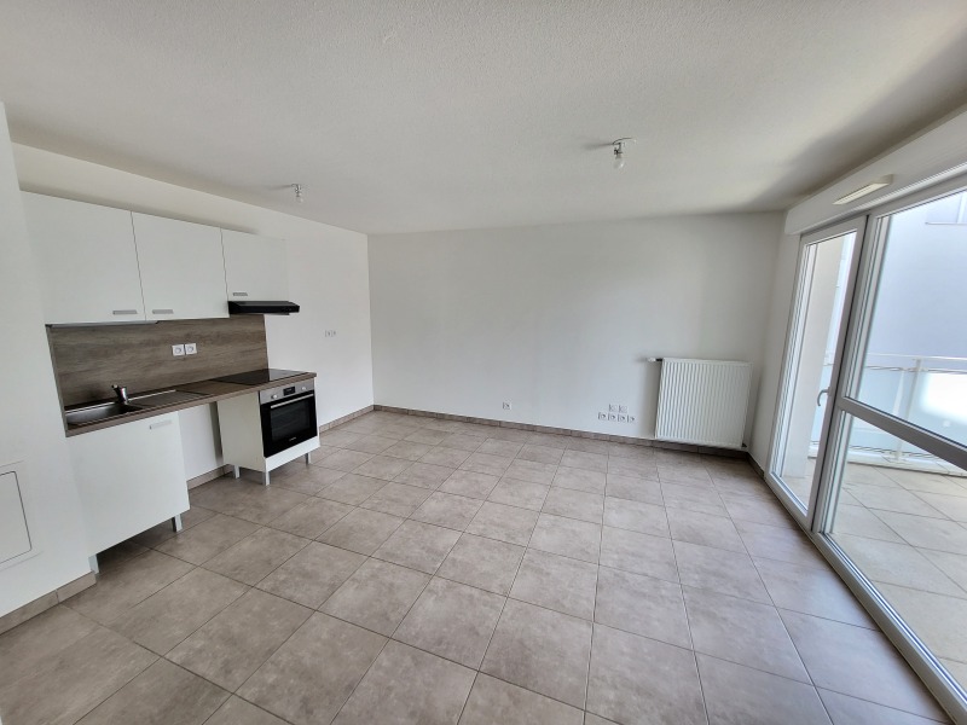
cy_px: 362
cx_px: 484
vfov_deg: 89.9
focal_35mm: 13
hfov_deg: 106.2
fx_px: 363
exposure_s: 1/50
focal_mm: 1.74
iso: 64
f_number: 2.2
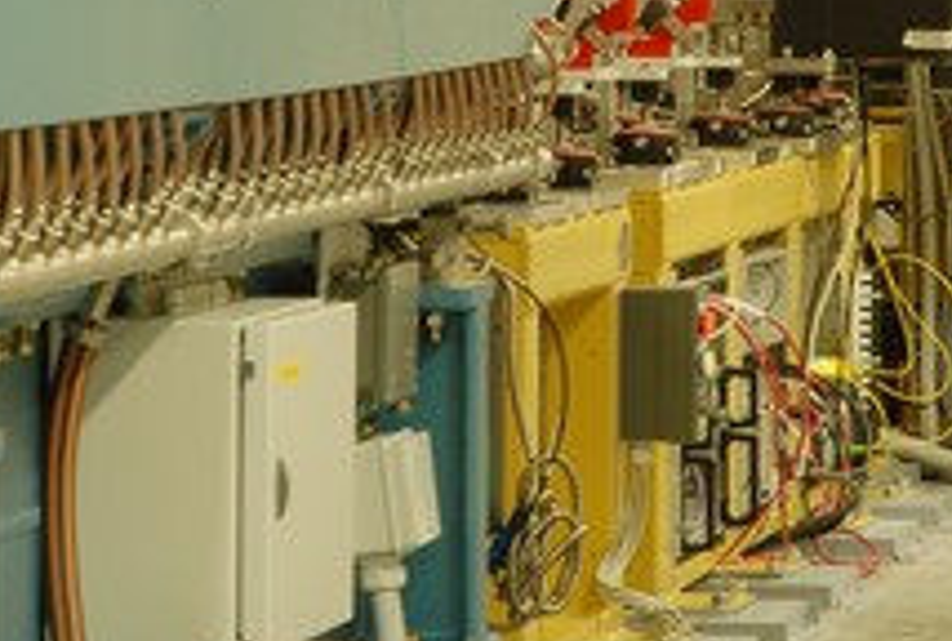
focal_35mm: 294
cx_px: 636
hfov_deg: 7.0
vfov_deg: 4.7
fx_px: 7796
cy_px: 13
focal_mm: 70
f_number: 11
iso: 100
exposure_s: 2.2
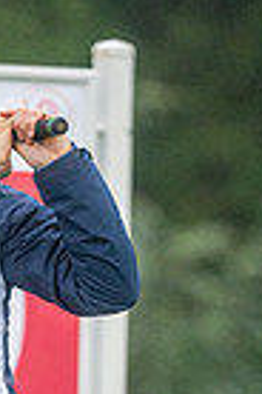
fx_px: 15992
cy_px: 502
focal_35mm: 1465
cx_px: -134
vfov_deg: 1.4
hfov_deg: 0.9
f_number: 4.5
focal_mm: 300
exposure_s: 1/500
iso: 1000
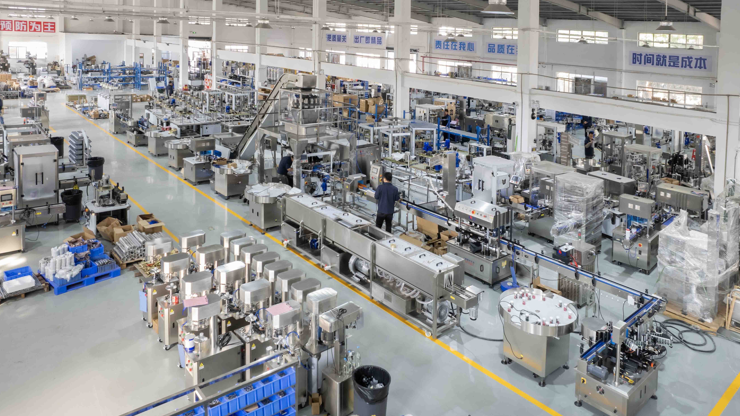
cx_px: 382
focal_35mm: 24
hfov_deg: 76.3
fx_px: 471
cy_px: 190
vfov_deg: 47.6
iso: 110
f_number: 2.8
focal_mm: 8.38
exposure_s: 1/15
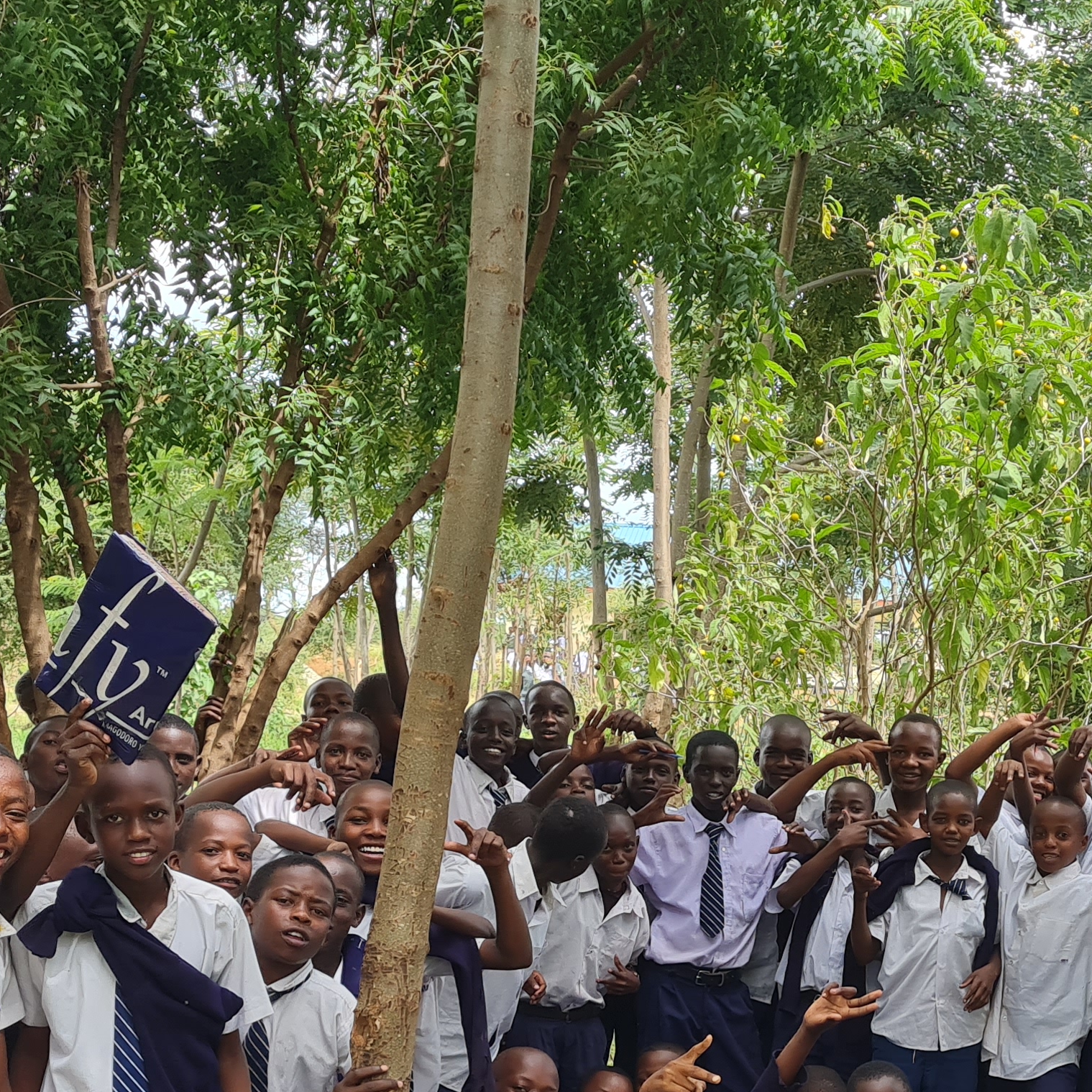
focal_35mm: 61
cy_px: 891
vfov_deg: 27.5
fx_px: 2177
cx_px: 685
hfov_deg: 28.1
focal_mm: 5.4
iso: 50
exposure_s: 1/413
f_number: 1.8
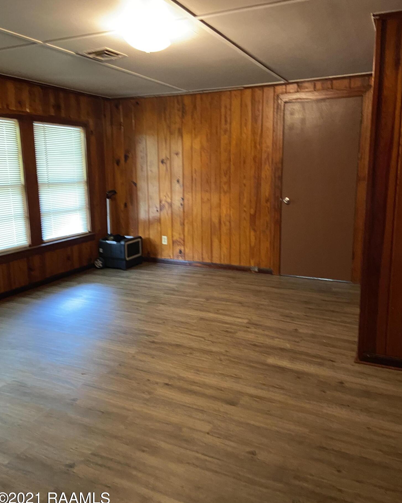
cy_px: 246
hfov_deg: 51.5
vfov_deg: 62.2
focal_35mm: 28
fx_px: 416
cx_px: 203
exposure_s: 1/30
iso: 500
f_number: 1.8
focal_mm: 4.25
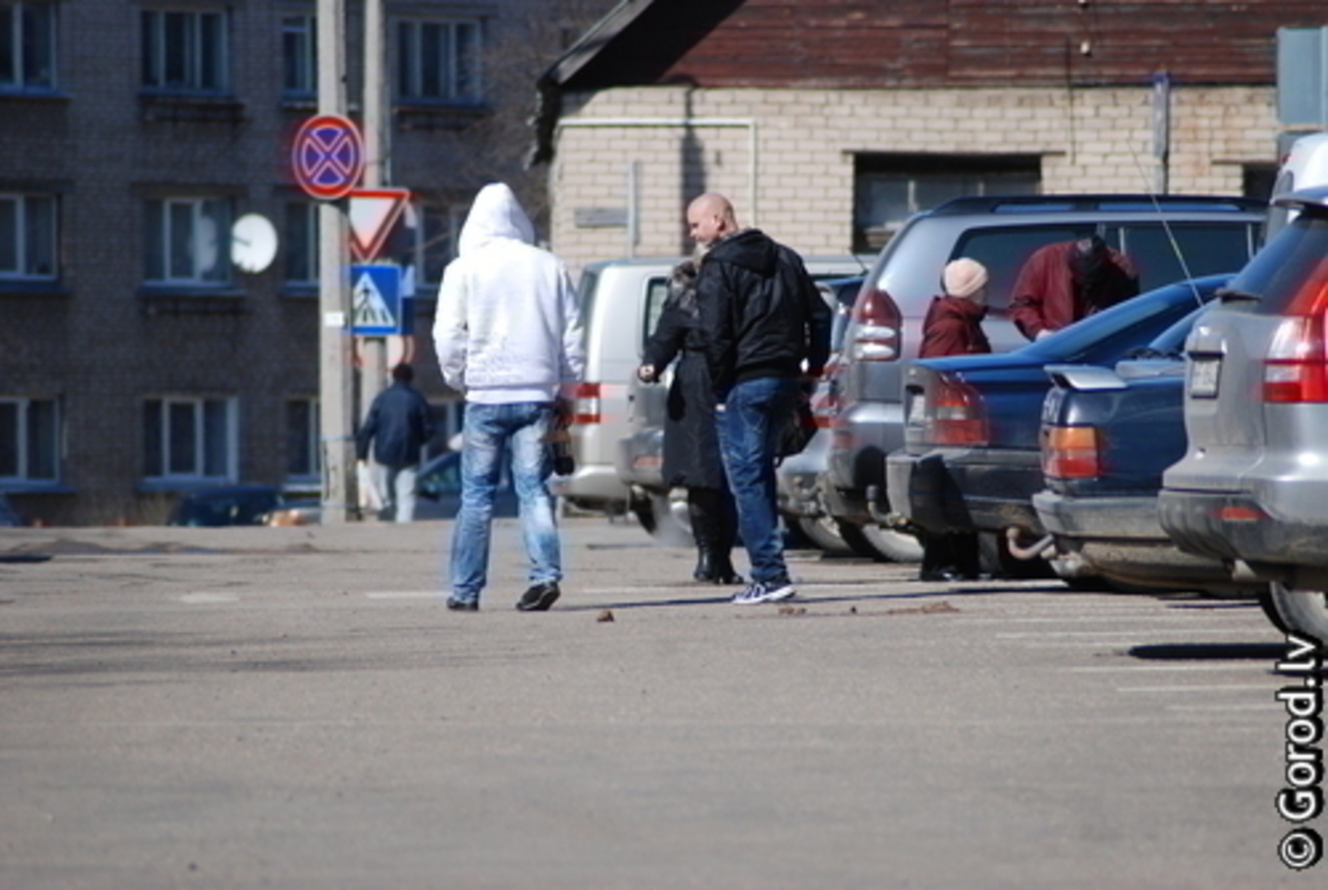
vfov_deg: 3.1
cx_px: 664
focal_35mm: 450
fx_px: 16627
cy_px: 445
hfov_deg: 4.6
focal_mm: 300
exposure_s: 1/1500
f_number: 5.6
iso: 320
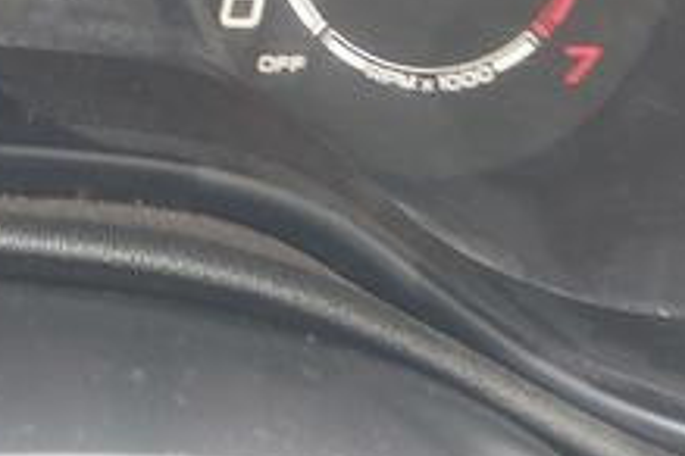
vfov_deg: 13.7
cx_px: -228
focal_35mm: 93
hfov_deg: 19.9
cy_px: -261
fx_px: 1769
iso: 160
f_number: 1.8
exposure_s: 1/50
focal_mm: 4.6
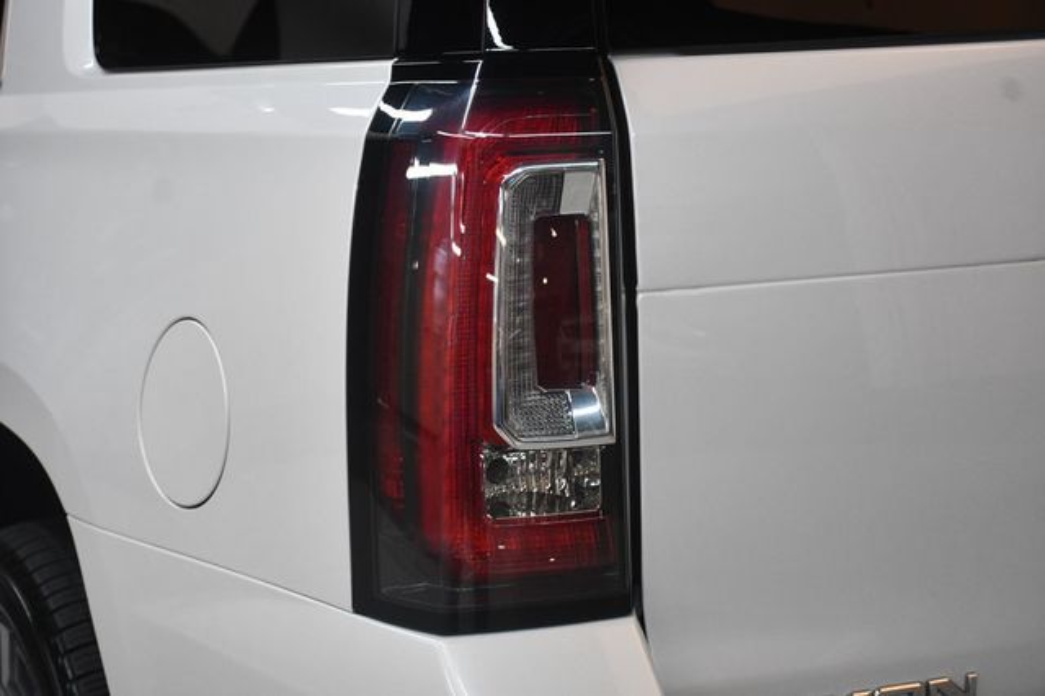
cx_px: 522
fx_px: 1654
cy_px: 348
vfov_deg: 23.8
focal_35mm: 57
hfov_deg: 35.1
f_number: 4.2
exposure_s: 1/125
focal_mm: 38
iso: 1600
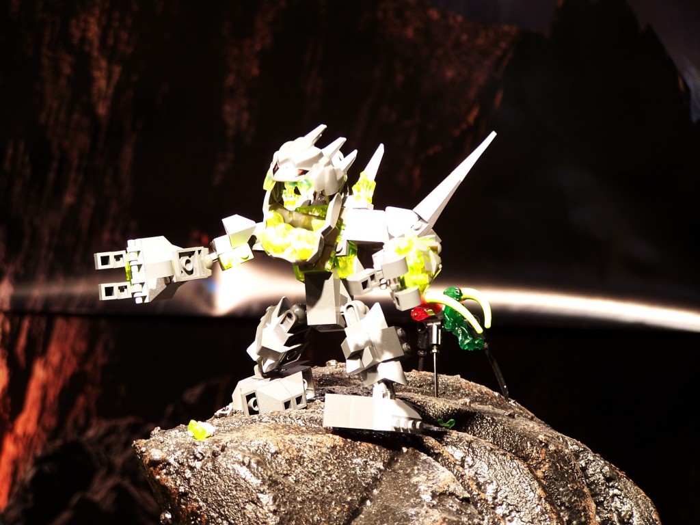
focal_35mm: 139
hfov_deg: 14.2
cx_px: 350
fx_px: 2811
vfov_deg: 10.7
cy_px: 262
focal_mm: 23.1
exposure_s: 1/2
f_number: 3.2
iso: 80
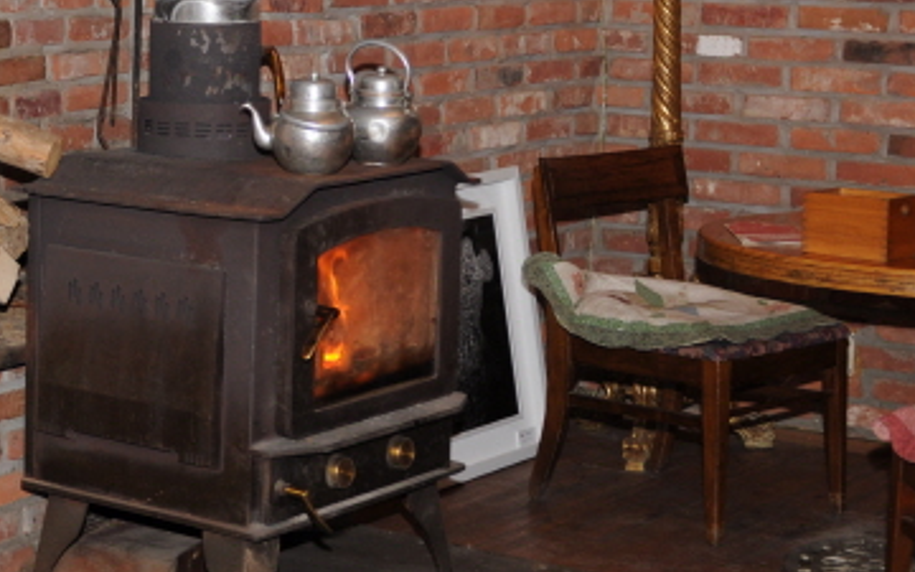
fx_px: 2369
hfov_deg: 20.8
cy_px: 121
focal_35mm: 95
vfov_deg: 13.7
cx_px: -94
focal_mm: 28
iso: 250
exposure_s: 1/80
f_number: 3.5
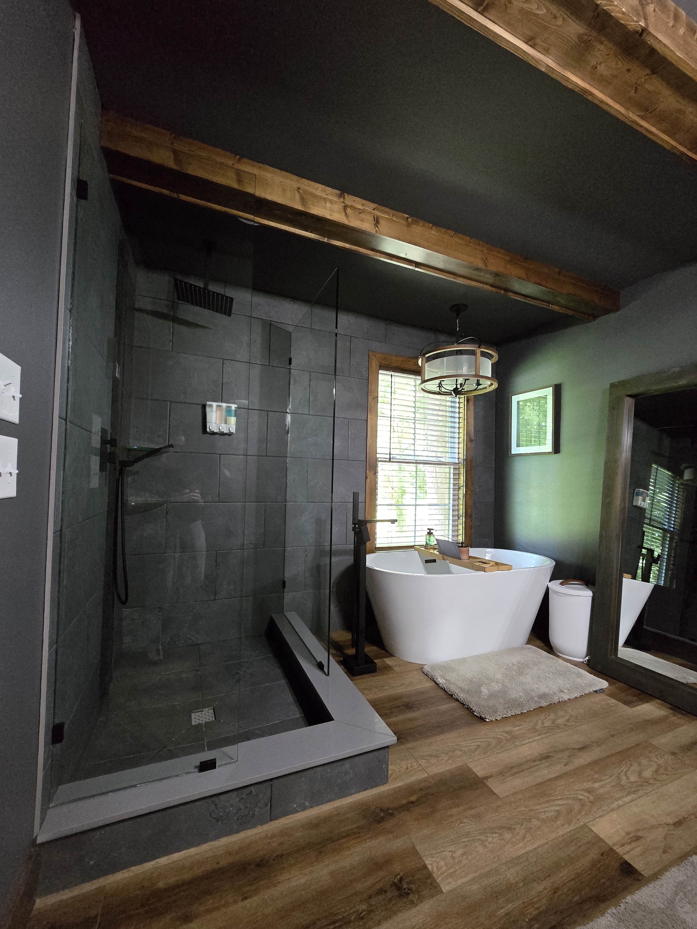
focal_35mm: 13
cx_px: 348
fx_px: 349
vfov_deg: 106.2
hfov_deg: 89.9
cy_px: 464
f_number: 2.2
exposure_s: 1/60
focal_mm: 2.2
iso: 1250
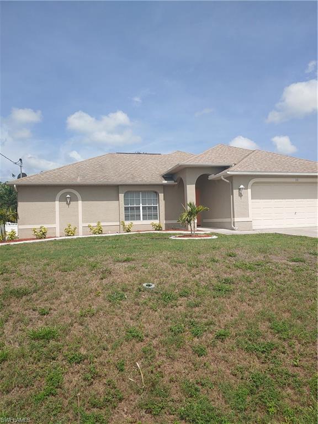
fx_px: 306
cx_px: 159
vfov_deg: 69.4
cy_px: 212
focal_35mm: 25
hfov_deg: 54.9
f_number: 1.5
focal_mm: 4.23
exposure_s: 1/3704
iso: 50
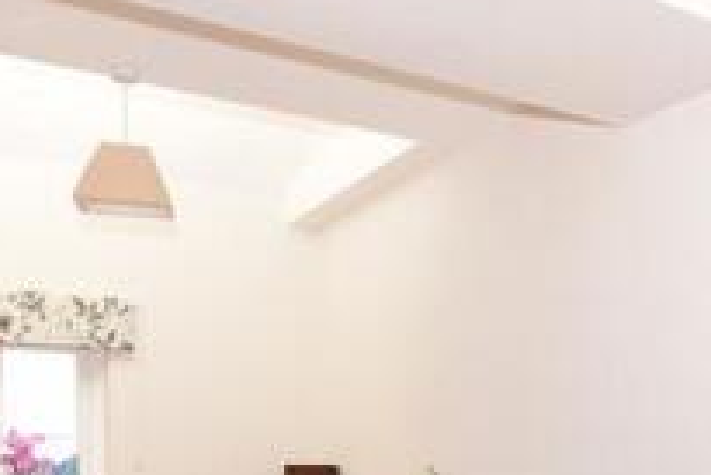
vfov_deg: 26.5
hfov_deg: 39.4
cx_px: 572
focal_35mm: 48
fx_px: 949
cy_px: 480
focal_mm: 10
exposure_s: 1/160
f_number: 6.3
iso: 200
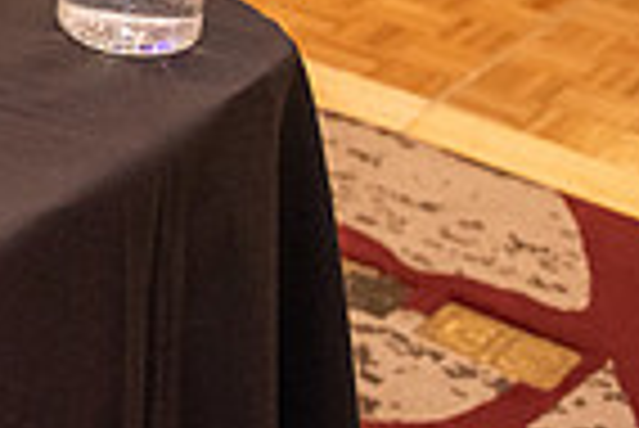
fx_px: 2043
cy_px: -309
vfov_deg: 11.2
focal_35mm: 115
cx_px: -540
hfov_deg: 15.2
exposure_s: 1/125
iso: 1600
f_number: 2.8
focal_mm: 24
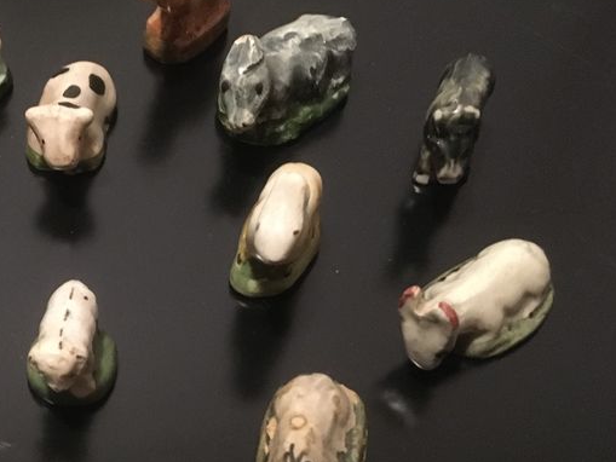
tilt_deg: -44.0
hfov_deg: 31.8
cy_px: 262
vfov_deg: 25.6
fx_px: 1015
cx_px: 35
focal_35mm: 57
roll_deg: +6.1
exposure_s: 1/17
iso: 320
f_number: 2.2
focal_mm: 4.15
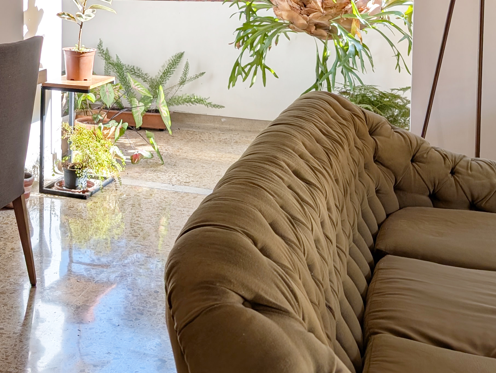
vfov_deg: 26.0
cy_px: 21
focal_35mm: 54
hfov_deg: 33.8
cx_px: 59
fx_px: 775
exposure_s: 1/239
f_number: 1.68
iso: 21
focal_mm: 6.9
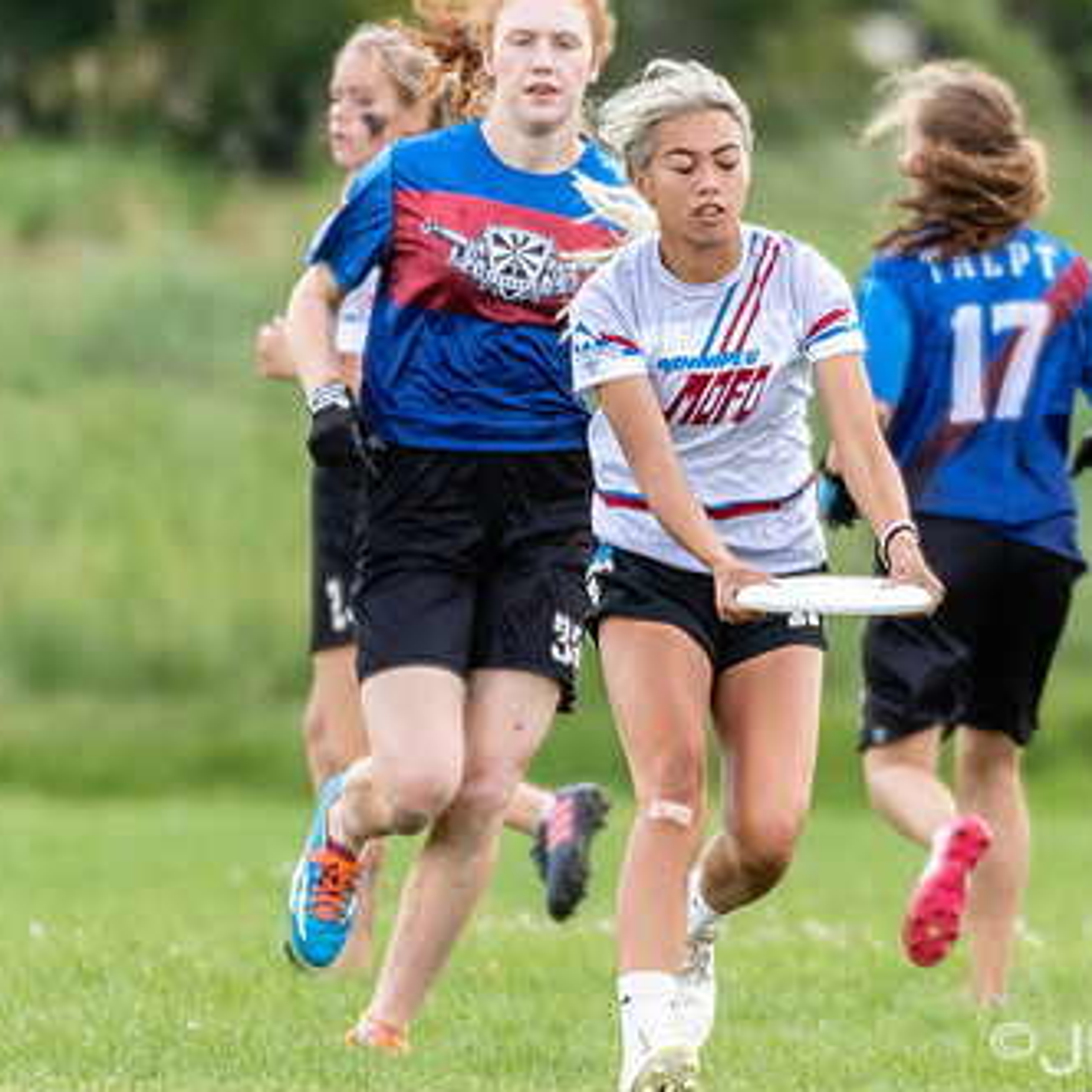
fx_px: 51537
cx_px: 858
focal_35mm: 1444
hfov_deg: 1.2
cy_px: 477
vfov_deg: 1.2
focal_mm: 400
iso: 450
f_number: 4
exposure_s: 1/1250
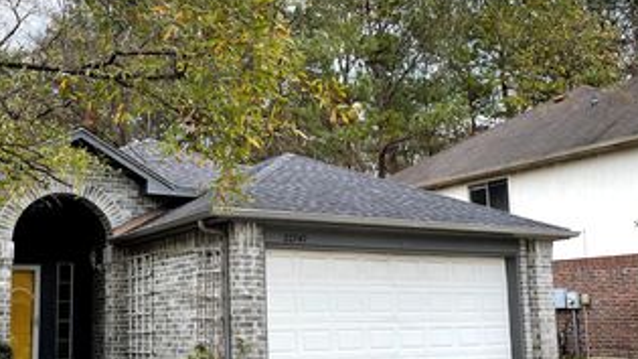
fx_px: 761
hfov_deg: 45.0
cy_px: 224
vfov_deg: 26.4
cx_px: 229
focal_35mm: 45
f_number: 1.6
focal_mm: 4.2
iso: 32
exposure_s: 1/129
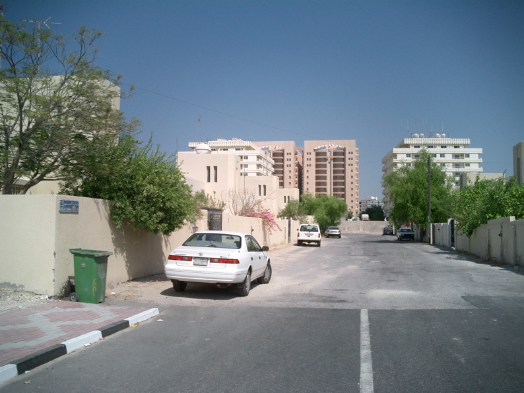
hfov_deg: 52.6
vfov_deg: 40.7
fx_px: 530
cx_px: 262
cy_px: 196
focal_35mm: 35
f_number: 4.2
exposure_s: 1/1600
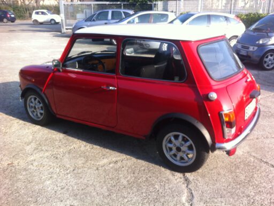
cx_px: 137
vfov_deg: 40.8
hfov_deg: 52.6
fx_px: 277
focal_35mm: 35
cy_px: 103
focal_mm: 3.85
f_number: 2.8
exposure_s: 1/359
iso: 80
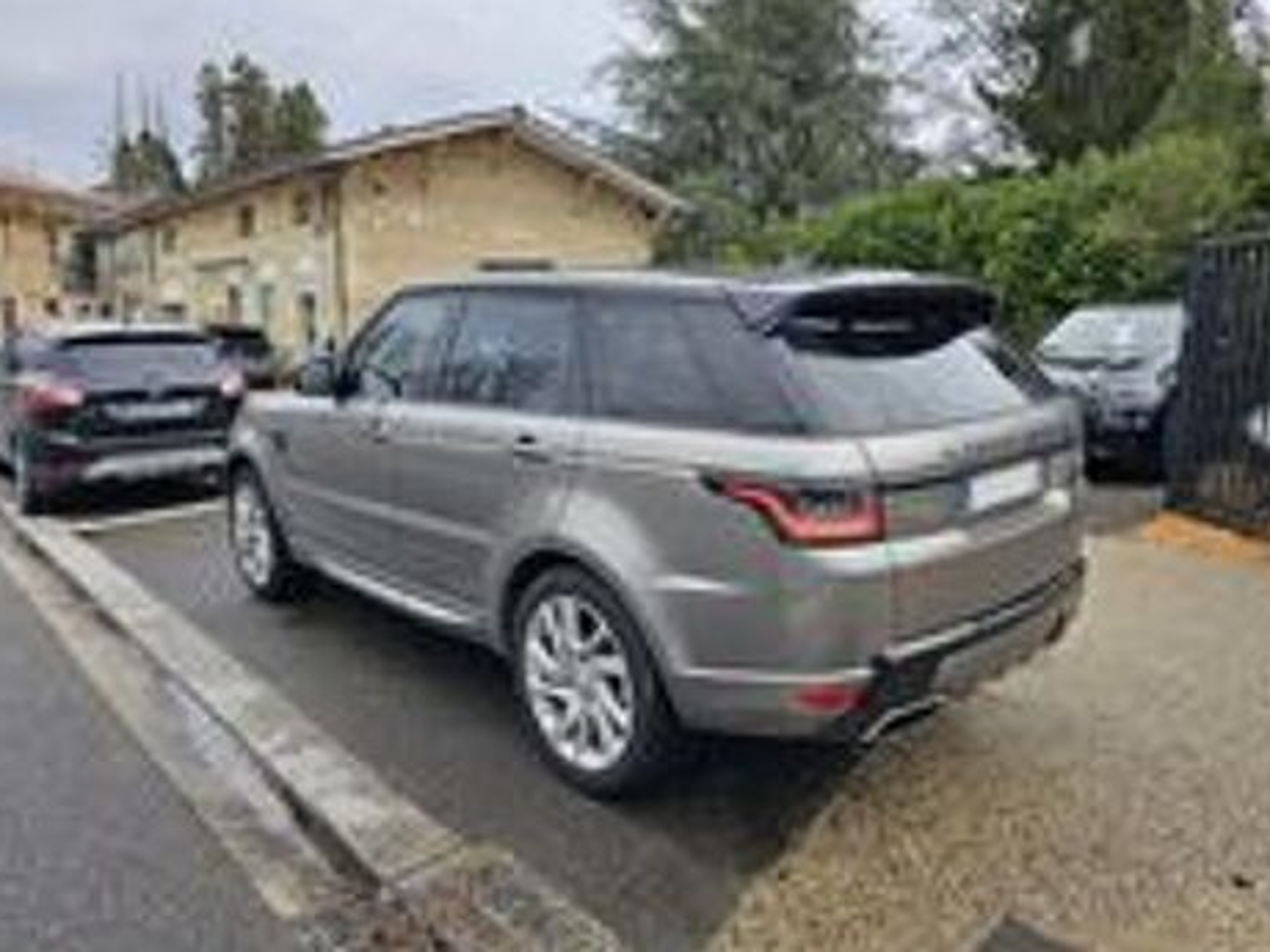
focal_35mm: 24
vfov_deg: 56.8
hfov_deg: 71.6
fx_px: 881
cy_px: 464
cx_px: 646
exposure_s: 1/180
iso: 12
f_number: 1.7
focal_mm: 6.3
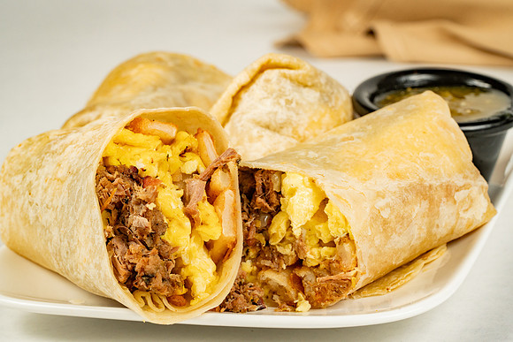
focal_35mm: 90
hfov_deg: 22.6
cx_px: 256
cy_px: 171
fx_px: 1283
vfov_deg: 15.2
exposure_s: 1/200
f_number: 11
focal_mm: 90
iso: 800
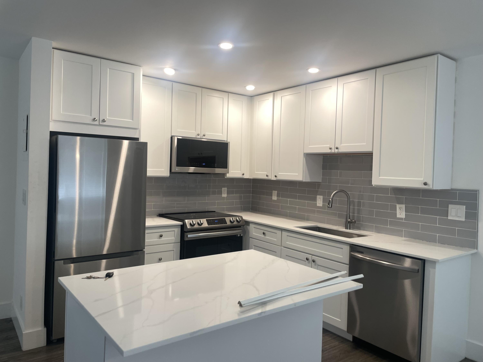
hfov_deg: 67.3
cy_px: 181
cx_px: 242
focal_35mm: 26
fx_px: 363
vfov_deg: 53.1
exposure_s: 1/60
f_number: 1.6
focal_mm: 4.2
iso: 64
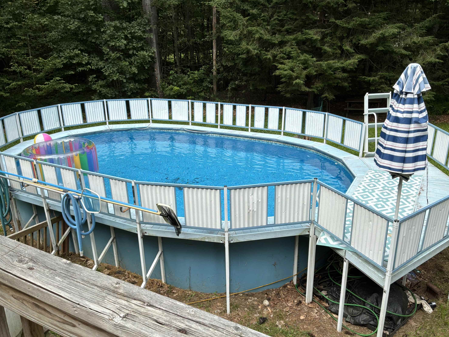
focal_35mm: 29
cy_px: 172
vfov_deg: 48.2
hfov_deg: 61.7
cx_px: 228
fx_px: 376
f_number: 1.8
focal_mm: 3
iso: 25
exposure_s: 1/613
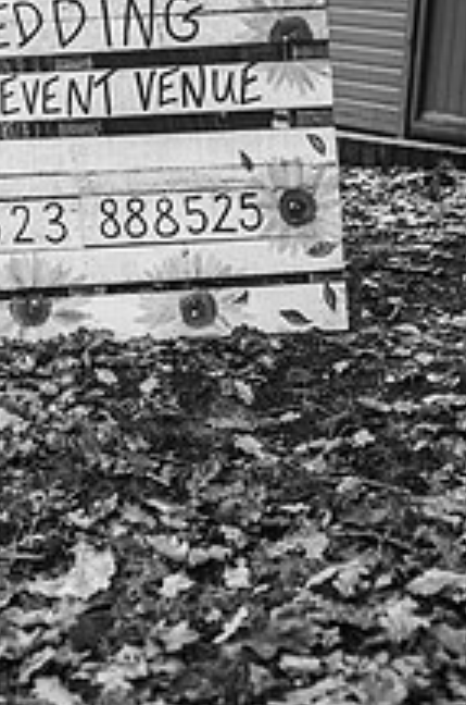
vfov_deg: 27.6
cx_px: 116
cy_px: 225
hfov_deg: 18.5
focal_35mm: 73
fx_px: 1424
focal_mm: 35
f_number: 2.8
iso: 100
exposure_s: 1/320
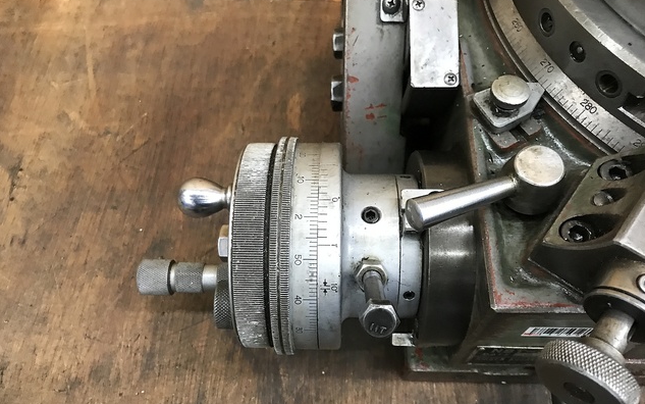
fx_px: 527
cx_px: 322
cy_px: 230
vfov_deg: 41.8
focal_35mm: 30
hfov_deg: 62.9
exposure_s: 1/15
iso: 100
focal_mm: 3.99
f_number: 1.8
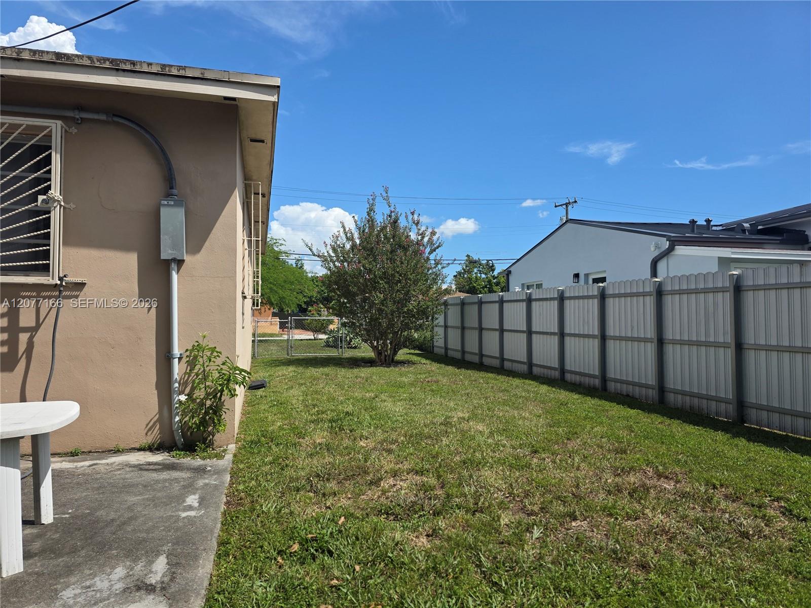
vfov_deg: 58.9
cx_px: 406
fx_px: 539
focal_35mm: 23
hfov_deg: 73.9
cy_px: 304
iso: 80
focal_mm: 6.3
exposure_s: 1/6809
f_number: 1.7
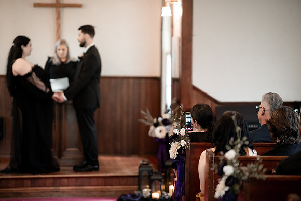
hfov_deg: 23.9
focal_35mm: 85
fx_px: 711
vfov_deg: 16.1
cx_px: 150
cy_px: 100
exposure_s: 1/640
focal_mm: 85
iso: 2000
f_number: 1.4
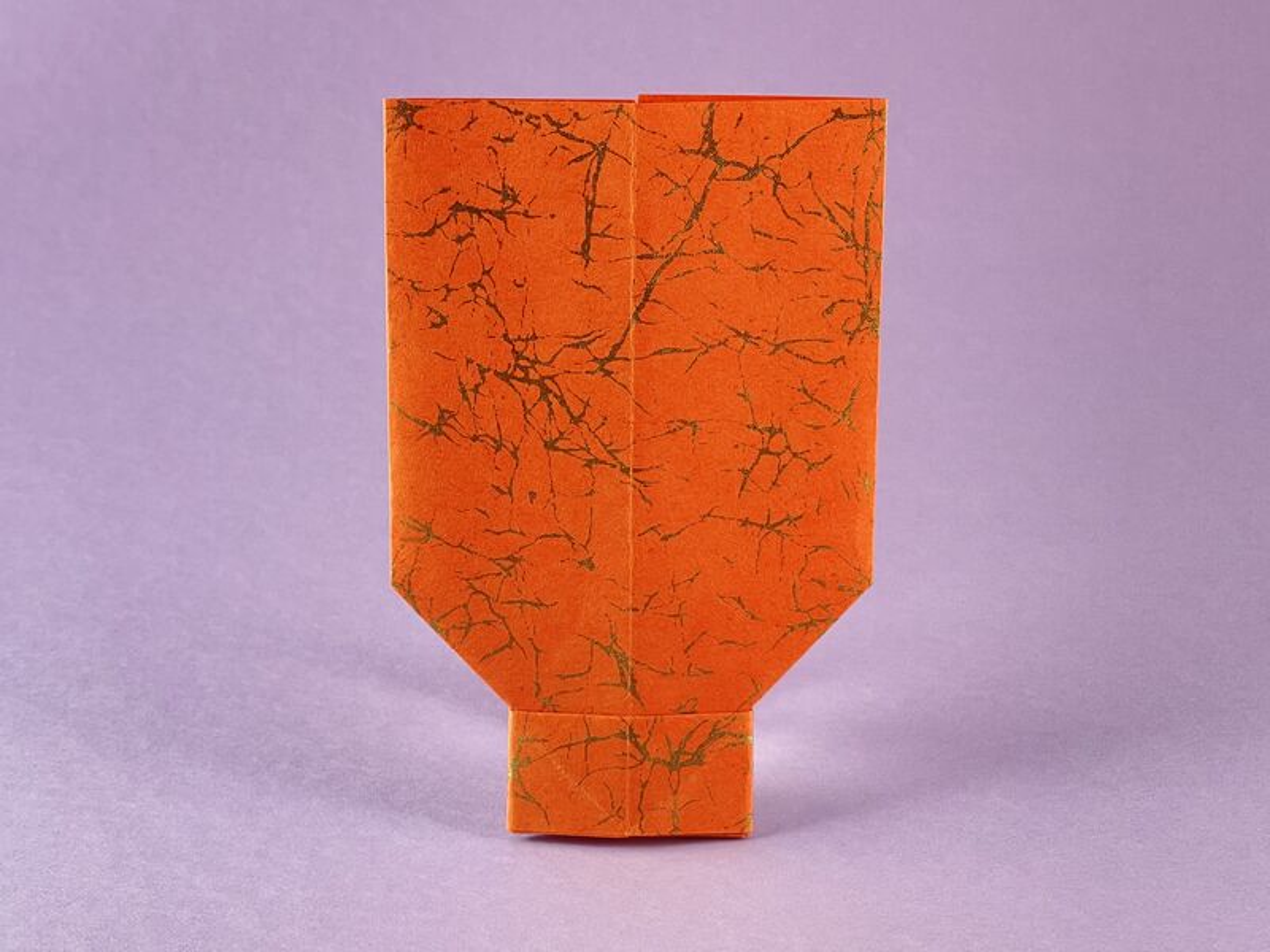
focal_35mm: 64
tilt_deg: -18.9
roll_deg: -0.8
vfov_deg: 22.9
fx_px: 2348
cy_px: 476
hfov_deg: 30.3
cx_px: 635
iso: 100
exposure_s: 1/100
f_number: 2.2
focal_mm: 7.5
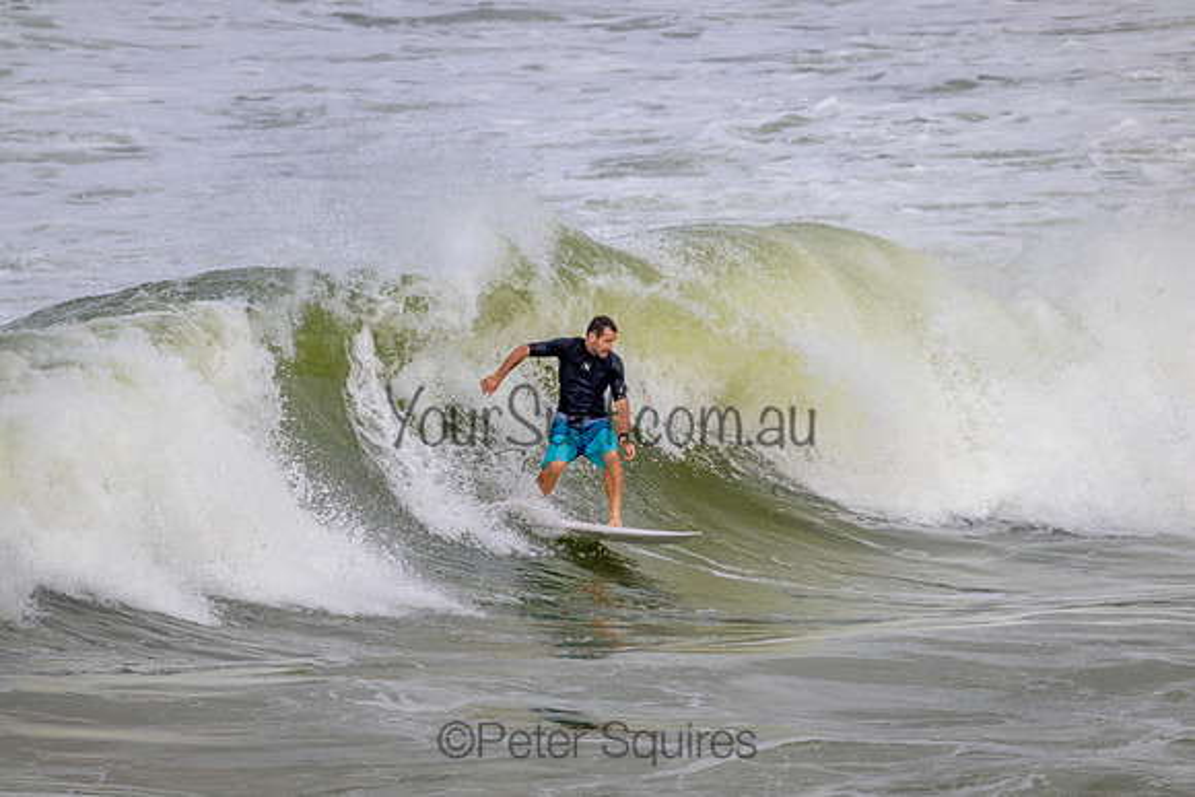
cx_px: 598
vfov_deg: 1.7
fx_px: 26561
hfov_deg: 2.6
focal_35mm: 800
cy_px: 398
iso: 560
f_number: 11
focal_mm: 800
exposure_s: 1/2000
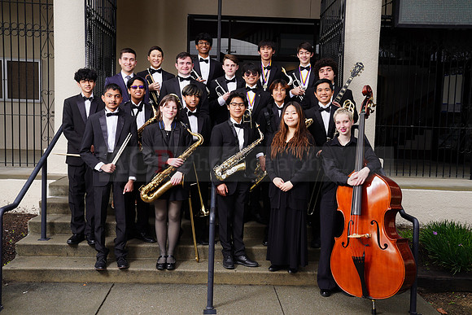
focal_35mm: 37
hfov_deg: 51.9
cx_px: 236
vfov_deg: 36.0
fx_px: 485
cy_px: 158
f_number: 7.1
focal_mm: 37
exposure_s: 1/200
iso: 200
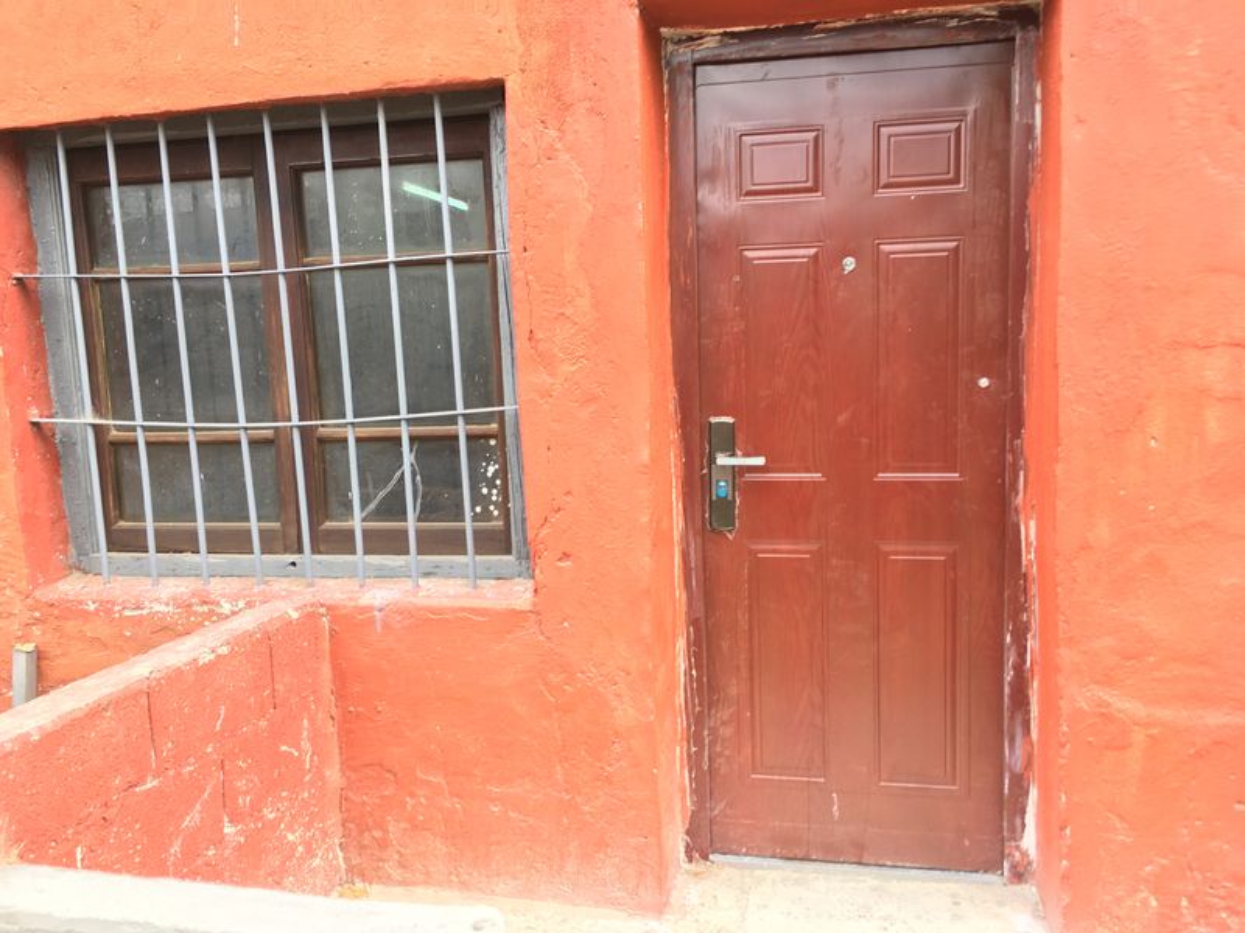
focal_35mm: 29
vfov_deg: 48.2
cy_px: 466
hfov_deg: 61.7
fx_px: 1043
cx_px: 622
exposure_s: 1/100
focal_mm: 4.15
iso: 25
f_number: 2.2
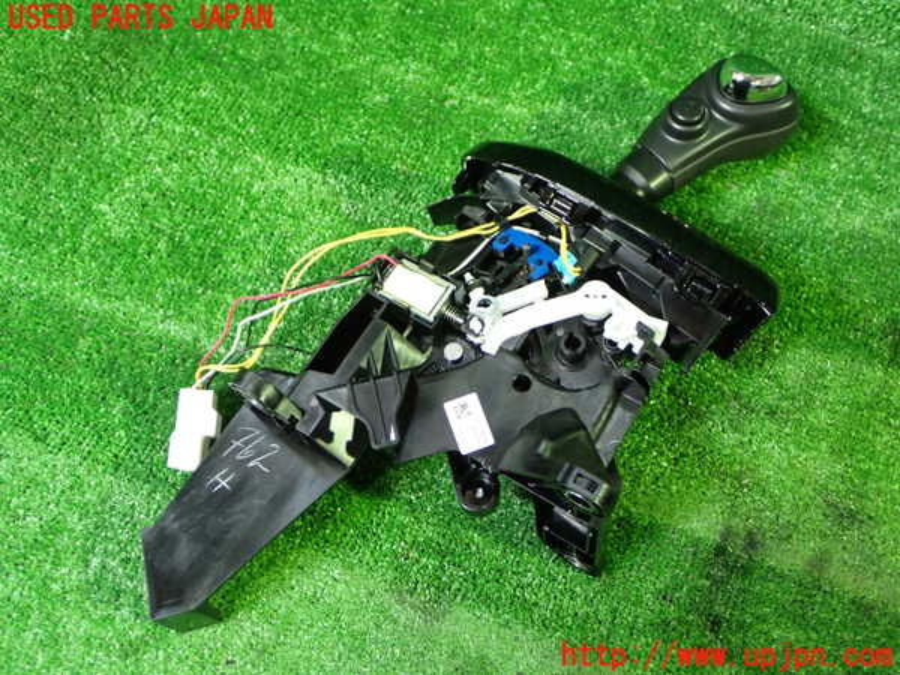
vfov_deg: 37.7
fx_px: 988
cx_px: 450
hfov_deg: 49.0
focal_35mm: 38
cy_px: 338
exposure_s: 1/30
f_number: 2.7
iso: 800
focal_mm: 6.83
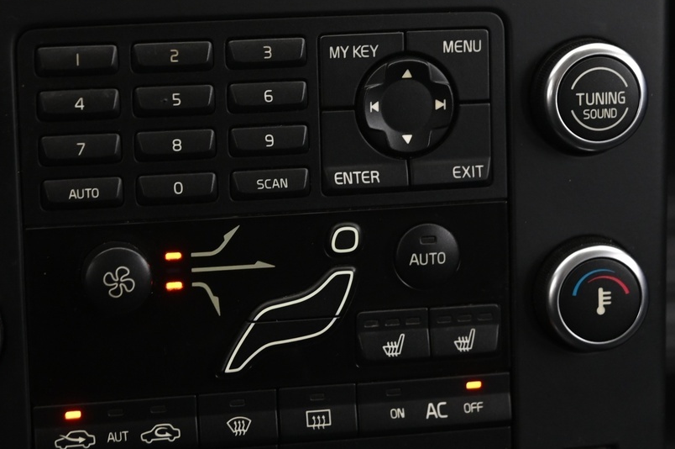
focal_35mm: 97
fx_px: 1817
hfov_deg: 21.0
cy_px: 106
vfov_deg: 14.0
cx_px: 259
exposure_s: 1/15
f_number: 4
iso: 2000
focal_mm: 48
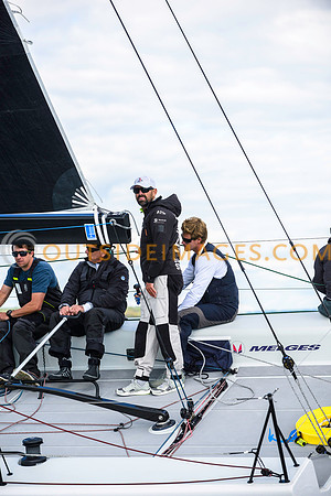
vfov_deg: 14.2
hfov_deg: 9.5
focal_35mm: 145
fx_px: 2000
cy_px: 248
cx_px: 166
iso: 400
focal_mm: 145
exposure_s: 1/2000
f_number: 5
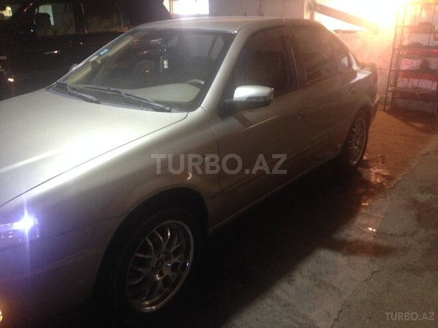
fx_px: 418
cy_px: 164
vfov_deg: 42.9
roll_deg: -0.5
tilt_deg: -21.2
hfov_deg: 55.4
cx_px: 219
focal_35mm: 33
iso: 160
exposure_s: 1/20
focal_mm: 4.12
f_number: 2.4
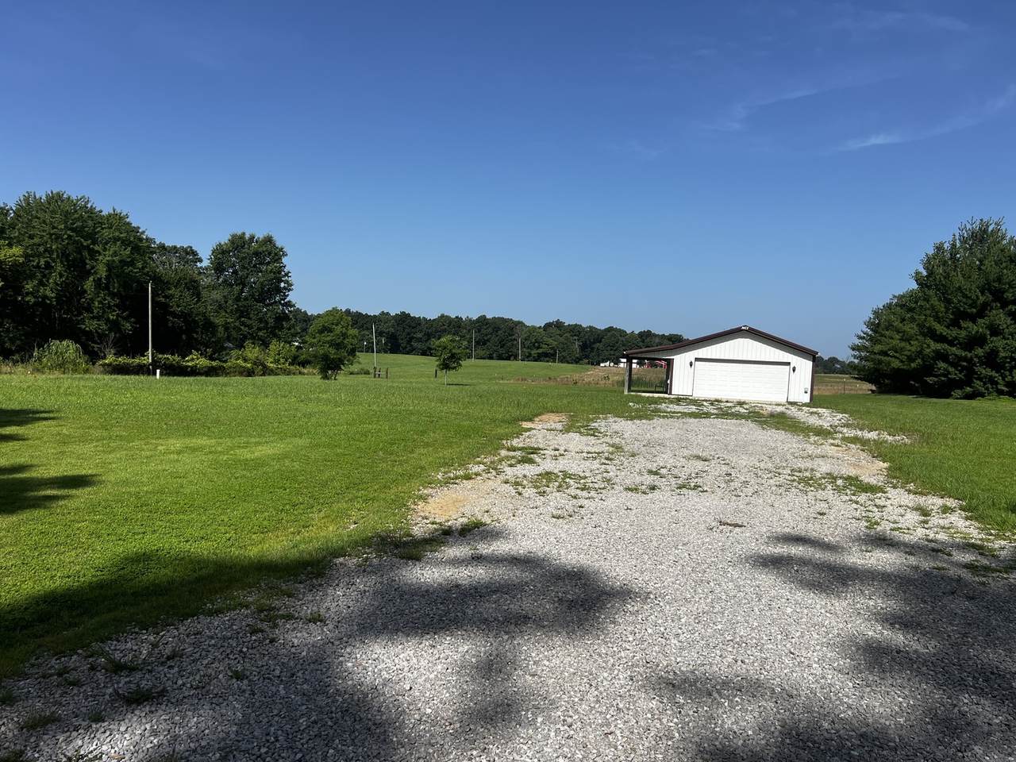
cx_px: 508
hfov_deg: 67.3
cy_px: 381
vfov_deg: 53.1
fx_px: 763
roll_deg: -3.4
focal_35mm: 26
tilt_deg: -2.0
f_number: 1.5
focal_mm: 5.7
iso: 50
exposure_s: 1/5587
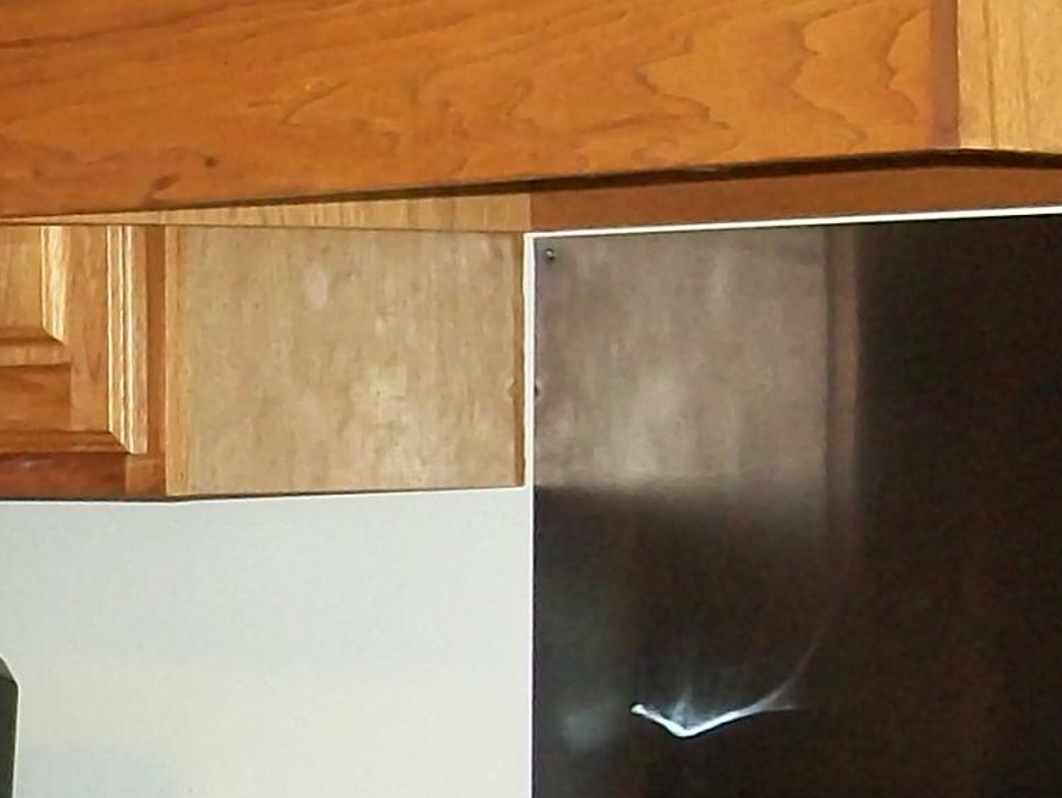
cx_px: -444
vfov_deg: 10.5
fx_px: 4297
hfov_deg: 13.4
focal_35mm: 140
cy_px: 810
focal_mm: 6
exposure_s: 1/60
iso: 160
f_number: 2.7
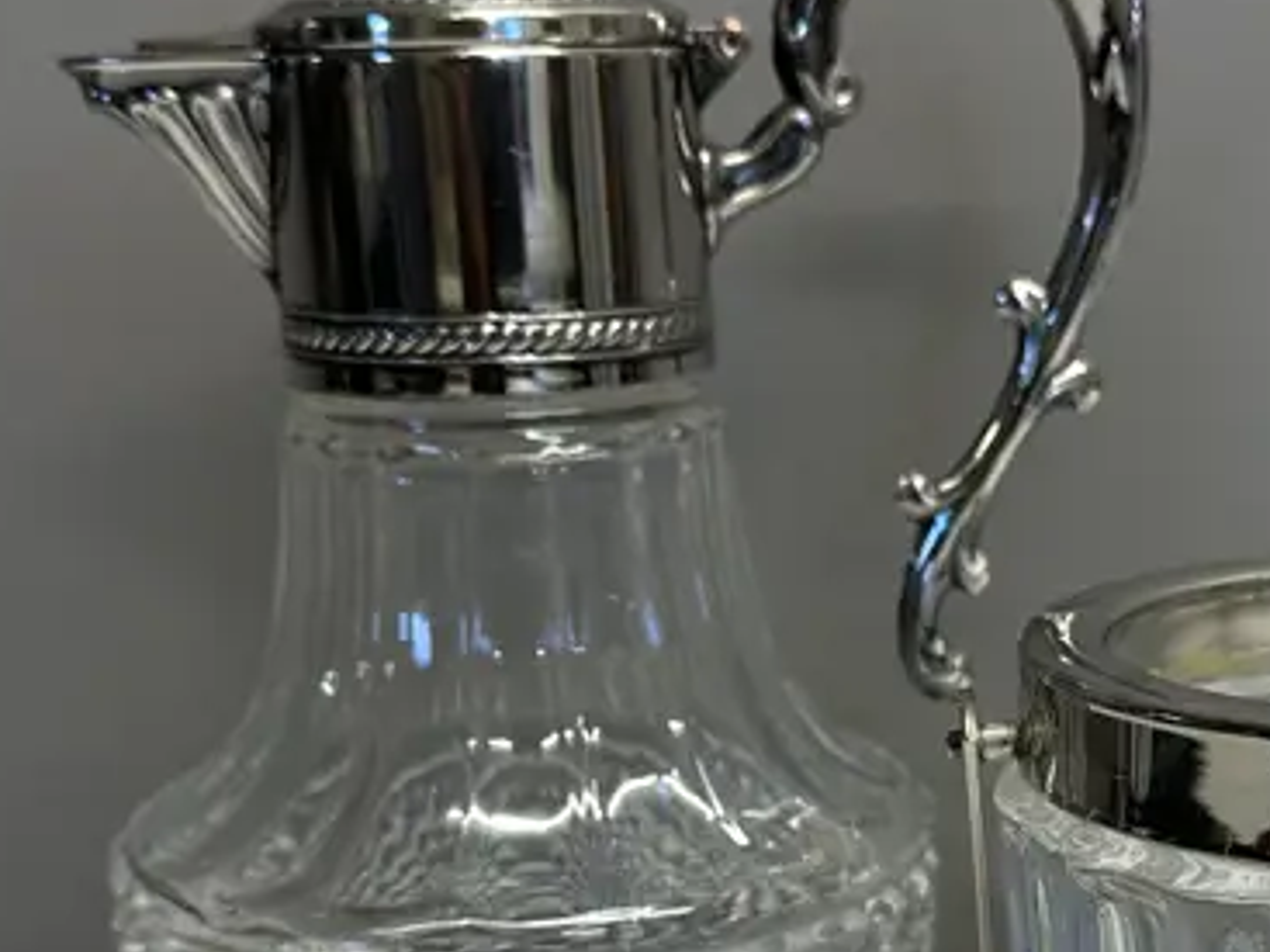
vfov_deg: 21.6
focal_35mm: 67
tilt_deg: -15.4
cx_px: 1004
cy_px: 807
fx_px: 2457
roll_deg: +0.0
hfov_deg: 28.4
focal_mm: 6.86
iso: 100
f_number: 1.78
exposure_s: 1/100
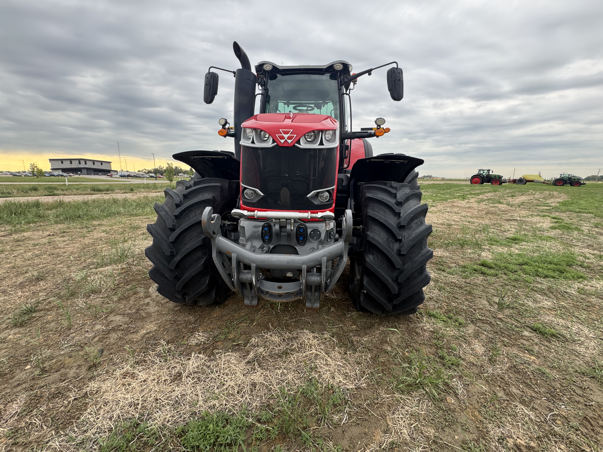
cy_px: 226
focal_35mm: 14
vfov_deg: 85.7
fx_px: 244
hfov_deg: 102.1
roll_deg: -1.0
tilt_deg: -11.6
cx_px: 302
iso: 40
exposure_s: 1/99
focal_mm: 2.22
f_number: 2.2
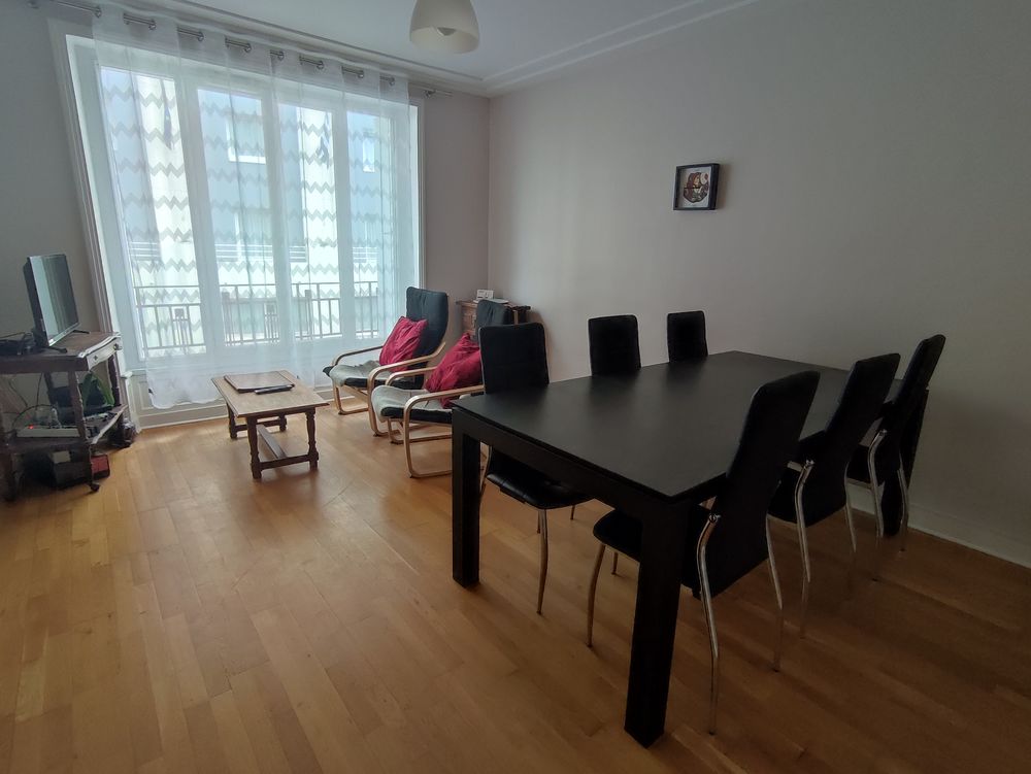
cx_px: 516
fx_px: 477
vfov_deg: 78.2
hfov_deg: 94.5
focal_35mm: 16
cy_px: 387
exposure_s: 1/100
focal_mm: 1.65
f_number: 2.2
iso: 267
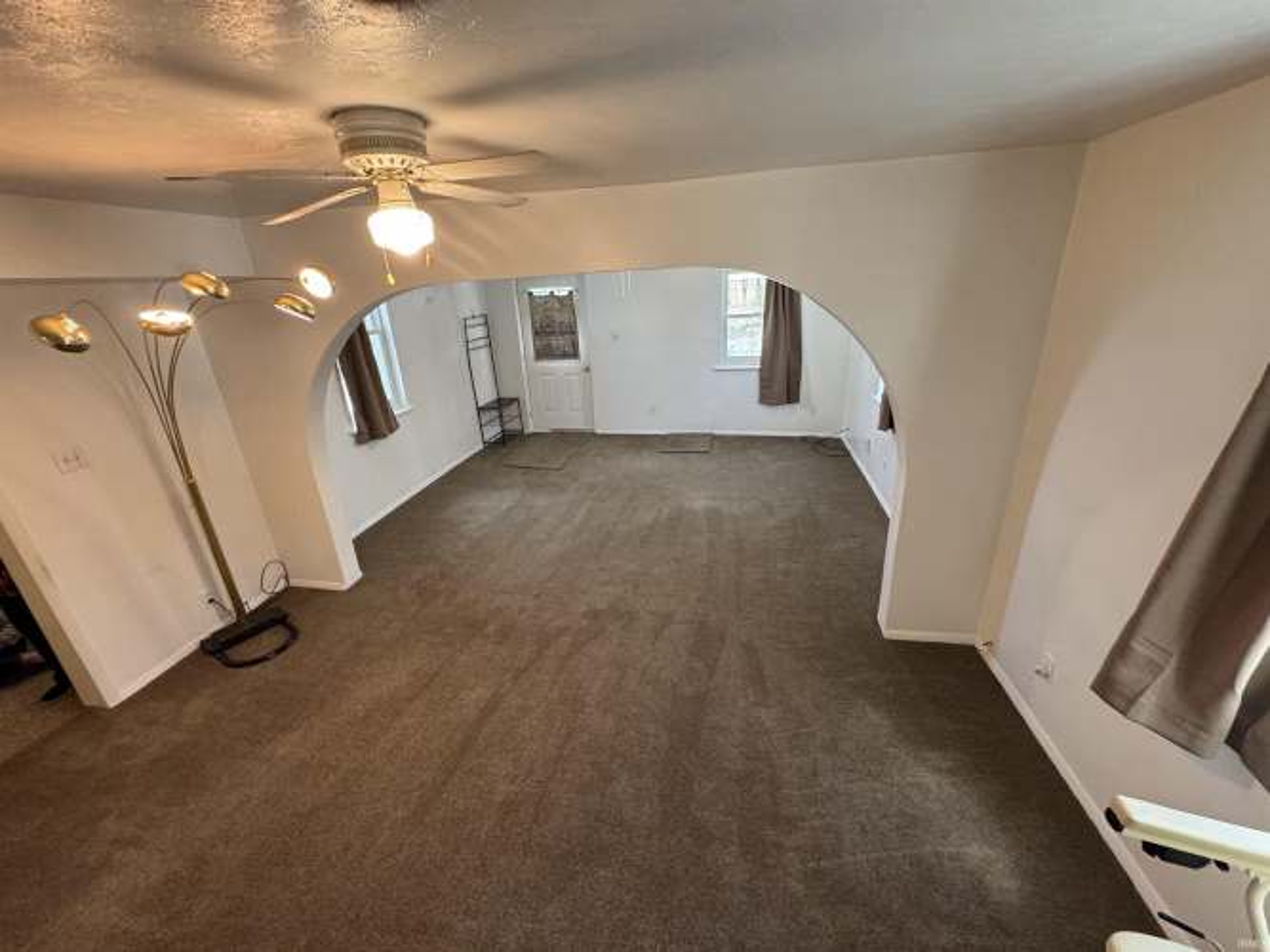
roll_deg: +2.3
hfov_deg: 102.1
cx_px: 635
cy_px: 476
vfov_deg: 85.7
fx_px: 514
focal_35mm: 14
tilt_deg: -22.5
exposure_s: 1/60
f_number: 2.2
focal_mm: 2.22
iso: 200
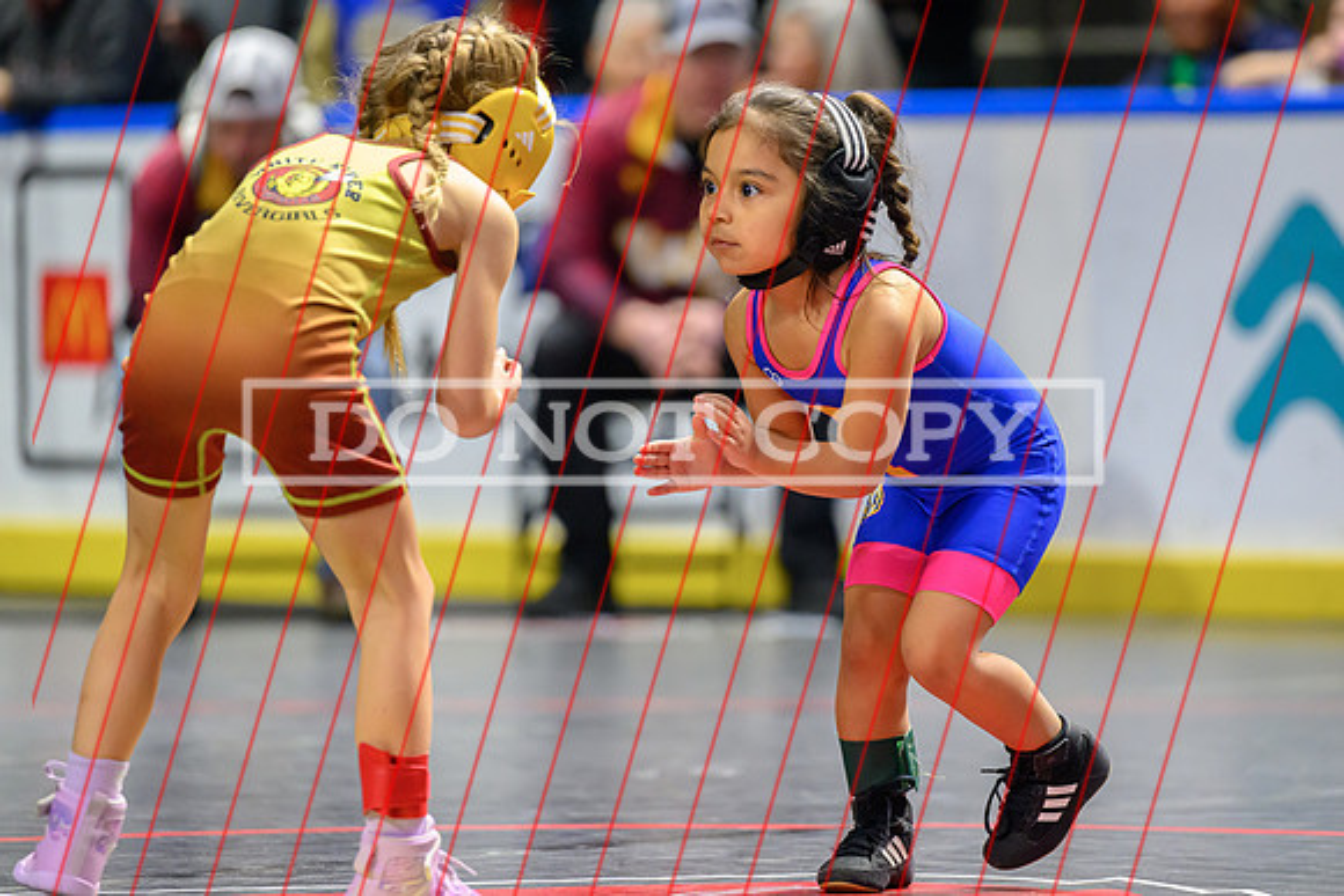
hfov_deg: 8.9
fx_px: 8652
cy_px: 397
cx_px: 747
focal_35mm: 232
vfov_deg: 5.9
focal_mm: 200
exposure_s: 1/800
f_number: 2.8
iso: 6400
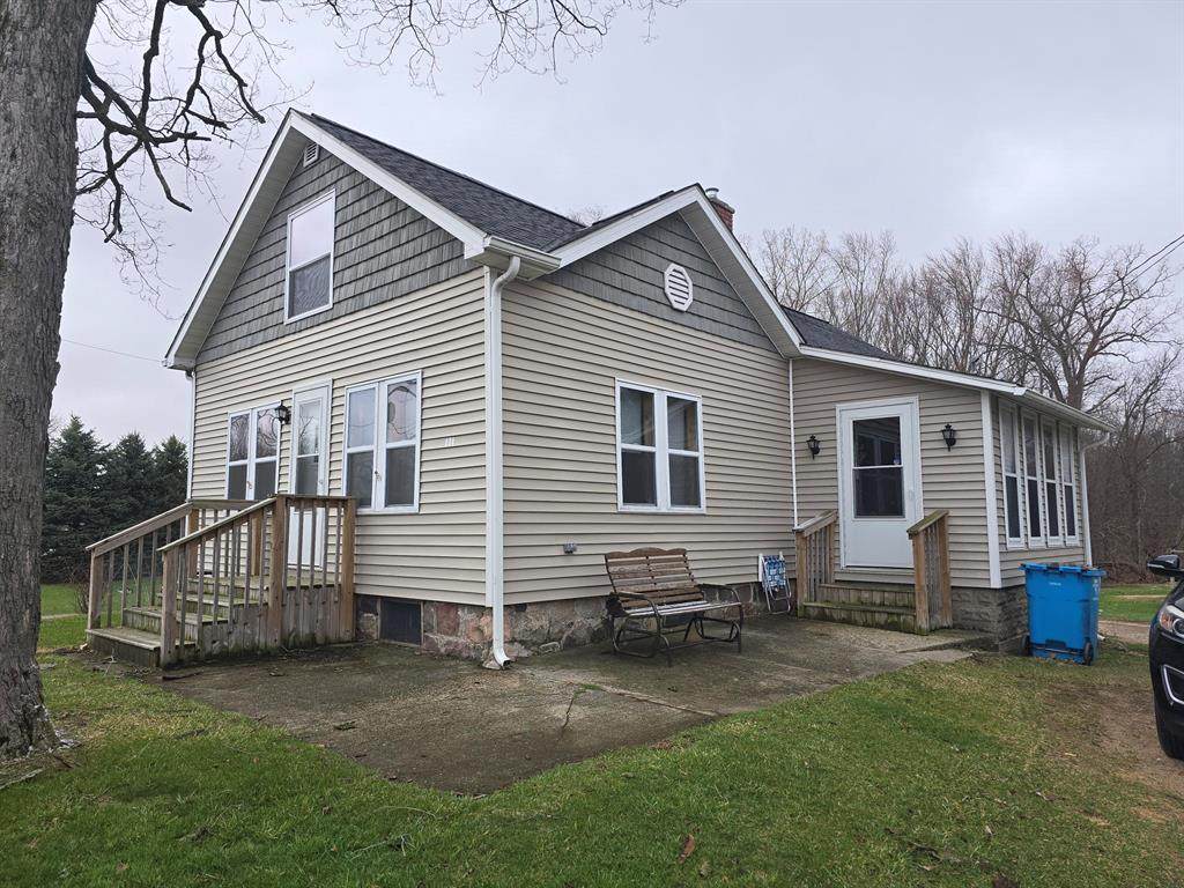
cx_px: 592
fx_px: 787
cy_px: 444
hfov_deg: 73.9
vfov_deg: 58.9
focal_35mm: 23
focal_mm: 6.3
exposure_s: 1/220
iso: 12
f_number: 1.7
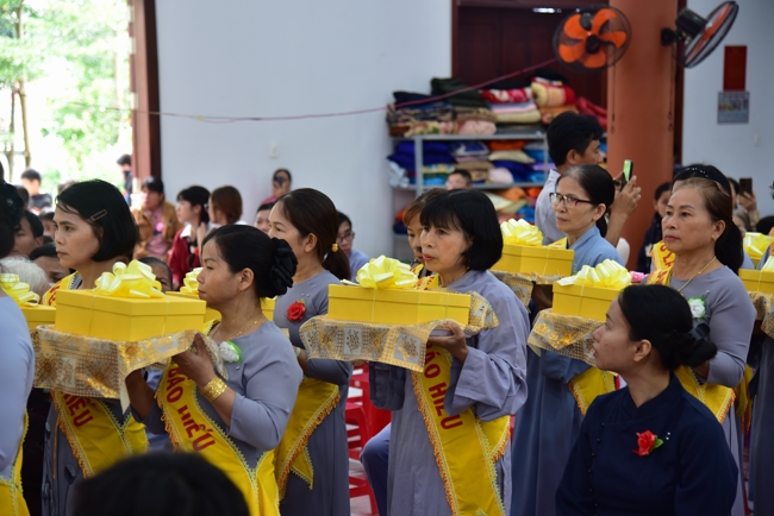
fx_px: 1613
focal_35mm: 75
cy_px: 258
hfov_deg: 27.0
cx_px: 387
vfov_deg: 18.2
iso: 500
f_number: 4
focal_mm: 75
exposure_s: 1/50
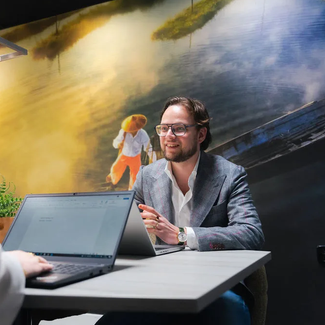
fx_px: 414
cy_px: 162
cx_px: 114
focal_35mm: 39
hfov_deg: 42.4
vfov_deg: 42.8
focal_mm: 30
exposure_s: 1/200
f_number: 2.8
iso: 1000
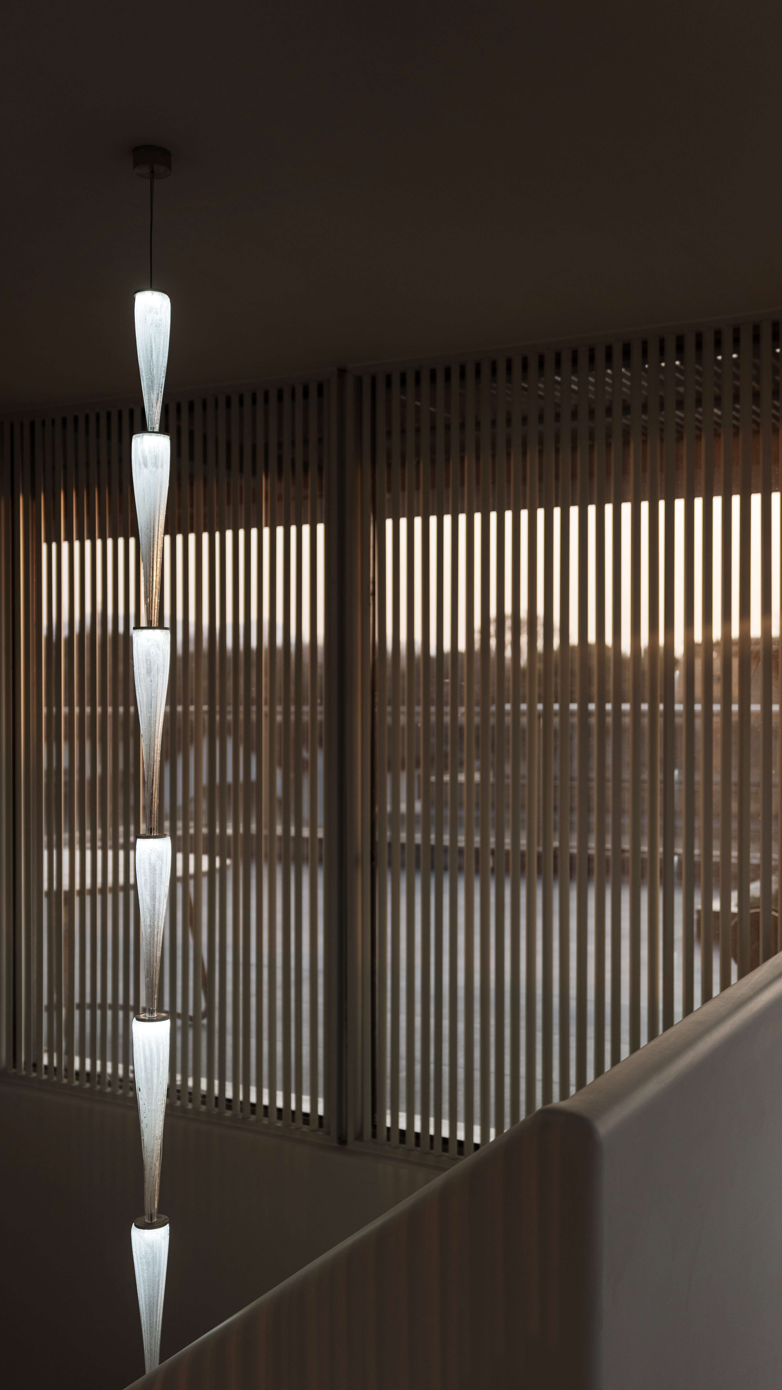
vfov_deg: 56.3
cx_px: 396
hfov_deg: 33.7
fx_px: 1290
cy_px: 816
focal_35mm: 35
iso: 125
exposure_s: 1/200
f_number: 2.8
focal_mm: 28
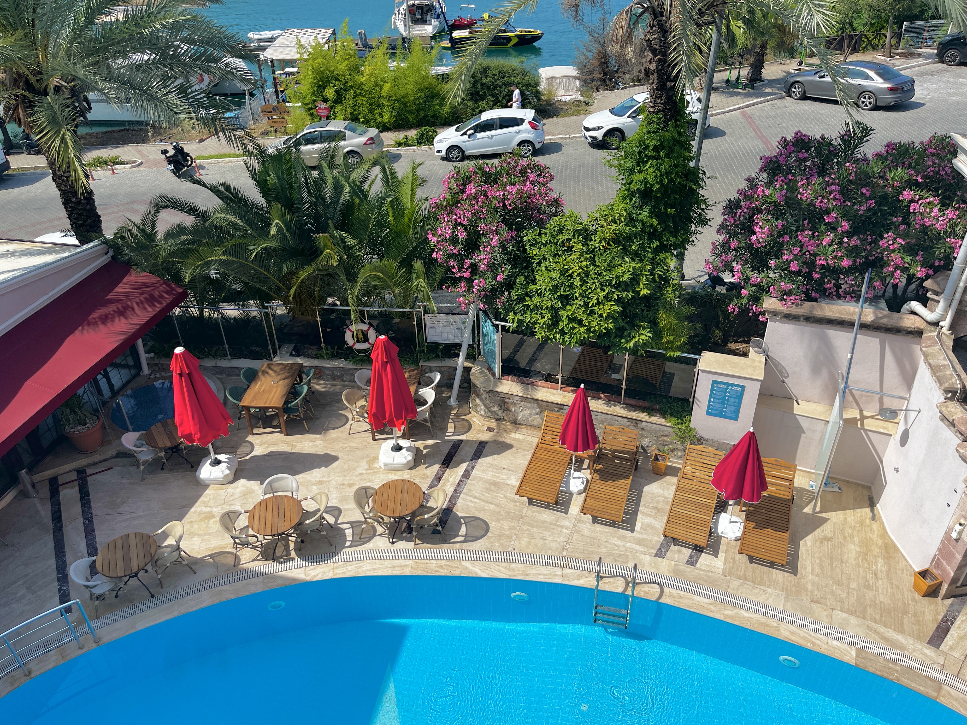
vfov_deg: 53.1
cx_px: 484
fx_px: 726
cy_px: 362
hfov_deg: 67.3
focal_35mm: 26
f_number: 1.6
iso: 50
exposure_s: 1/3745
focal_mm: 5.1
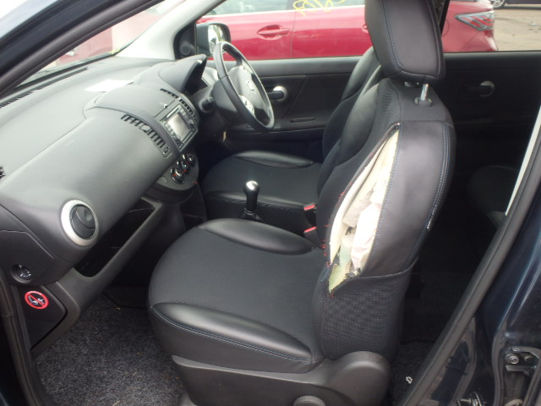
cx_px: 270
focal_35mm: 28
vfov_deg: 49.7
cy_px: 203
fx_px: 438
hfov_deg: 63.4
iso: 125
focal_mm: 5
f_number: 3.9
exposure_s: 1/60
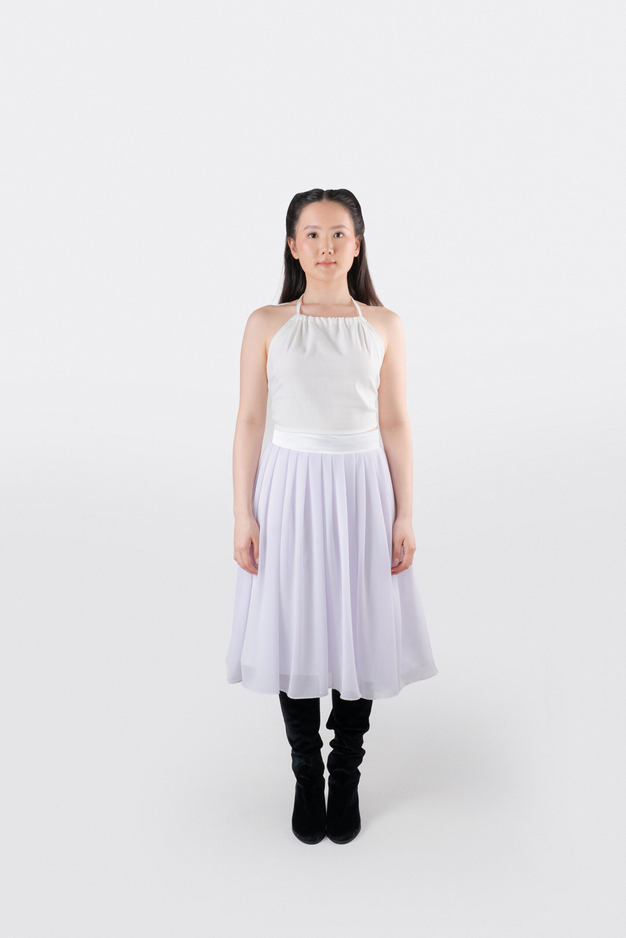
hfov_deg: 35.1
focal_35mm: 38
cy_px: 469
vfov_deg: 50.7
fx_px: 991
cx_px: 313
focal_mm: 38
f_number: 8
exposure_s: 1/125
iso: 1600
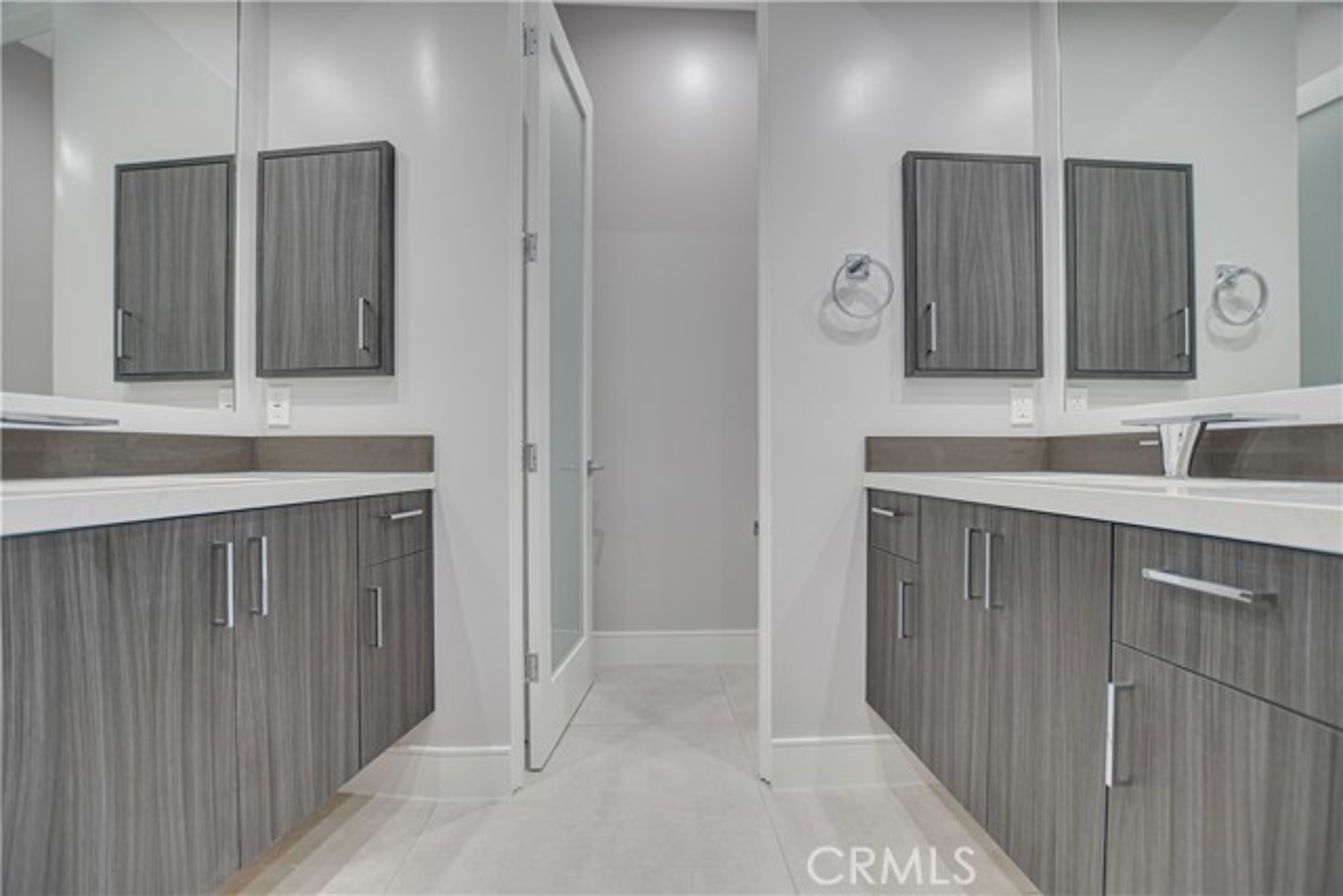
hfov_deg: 100.4
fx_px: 560
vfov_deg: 77.4
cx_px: 672
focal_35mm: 15
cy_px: 448
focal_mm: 10
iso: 400
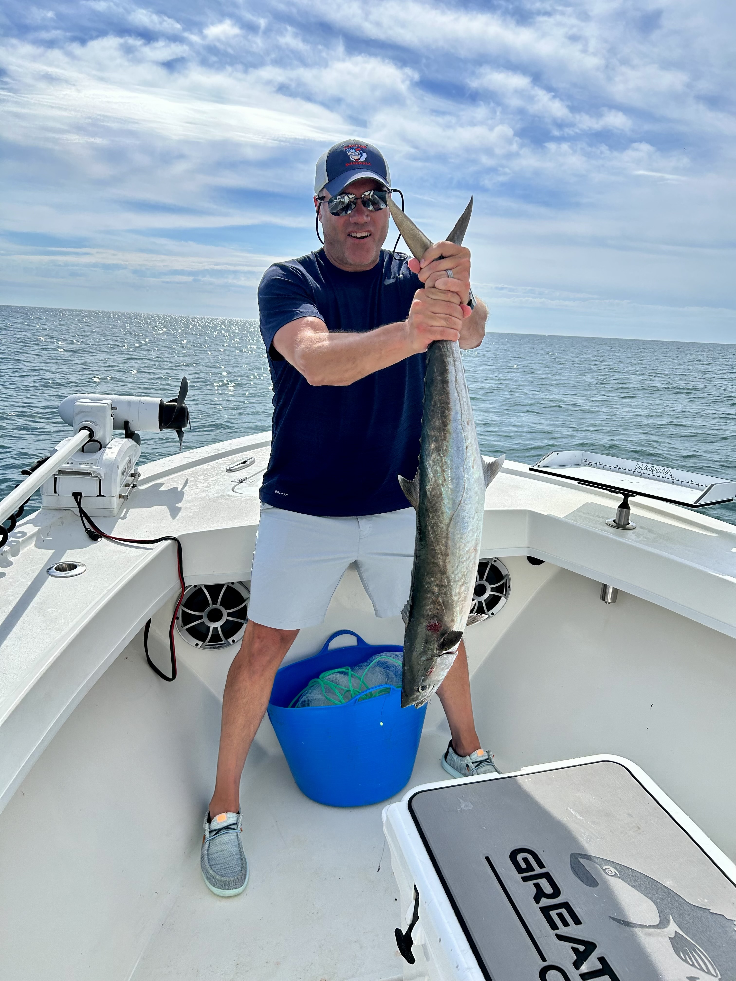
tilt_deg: -10.2
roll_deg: -4.3
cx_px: 368
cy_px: 490
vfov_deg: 67.3
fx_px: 737
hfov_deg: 53.1
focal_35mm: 26
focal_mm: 5.7
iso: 50
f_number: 1.5
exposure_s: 1/8696
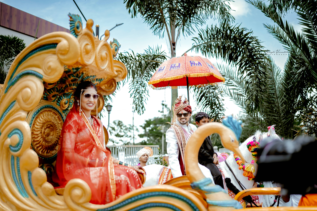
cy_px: 106
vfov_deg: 37.9
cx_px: 158
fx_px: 308
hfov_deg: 54.4
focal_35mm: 35
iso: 250
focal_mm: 35
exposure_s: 1/4000
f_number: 1.4
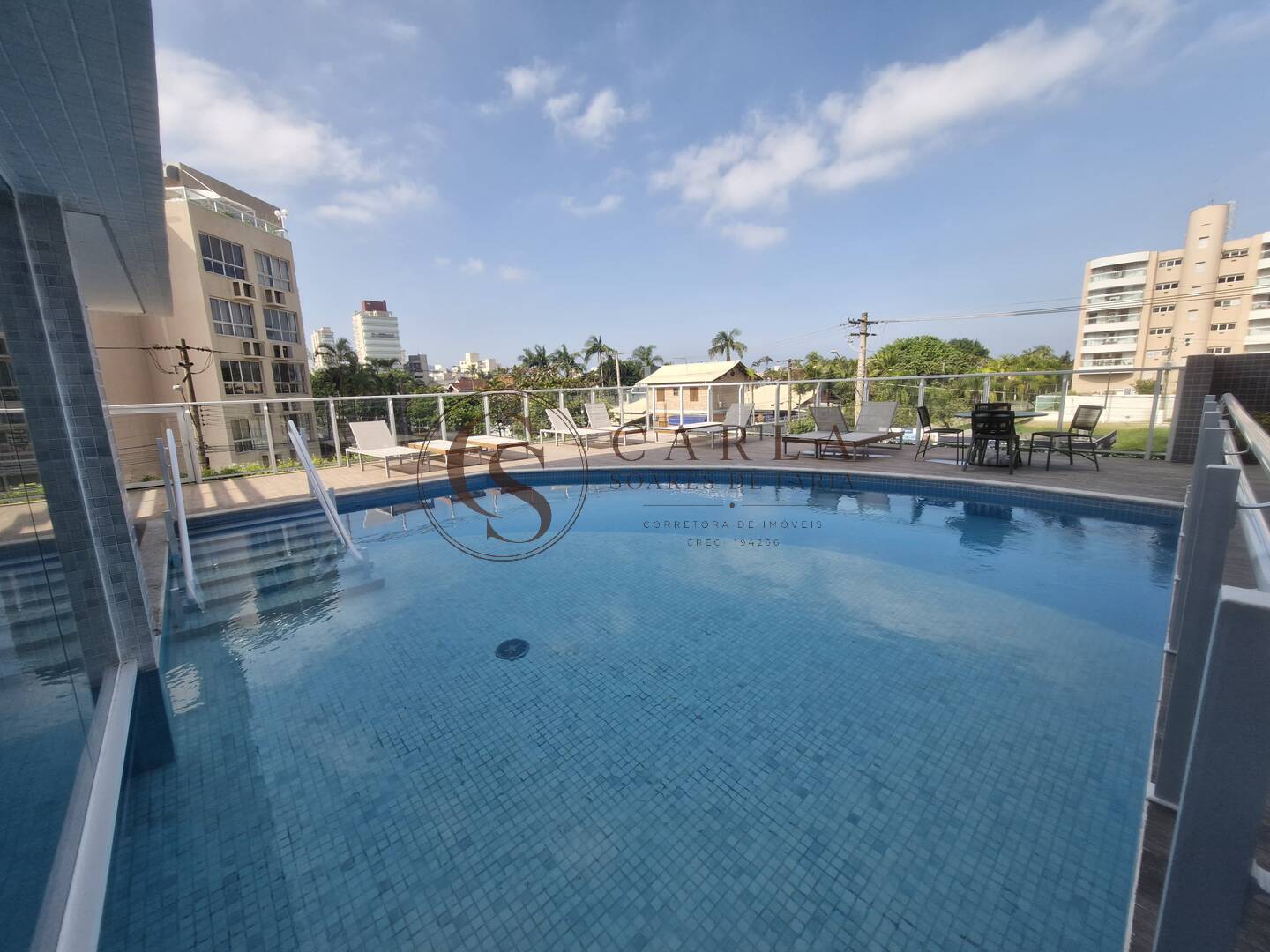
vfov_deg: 89.9
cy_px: 476
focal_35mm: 13
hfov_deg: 106.2
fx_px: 477
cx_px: 635
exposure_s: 1/1120
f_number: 2.2
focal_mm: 1.74
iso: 50
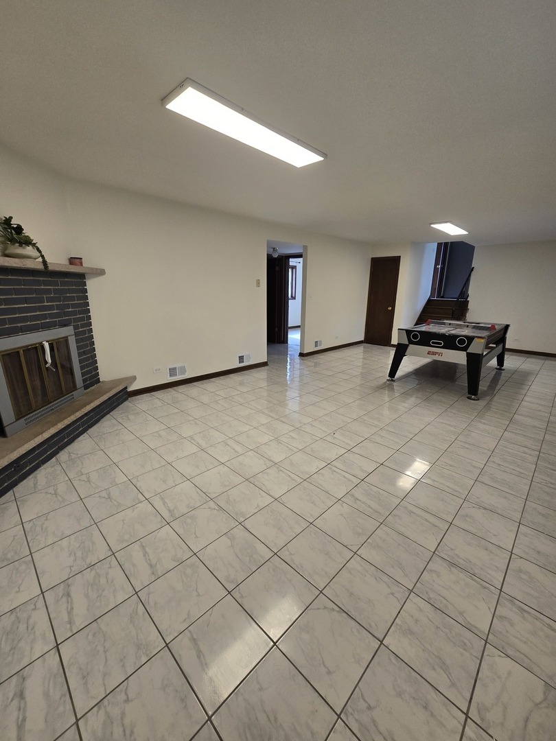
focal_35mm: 13
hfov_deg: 89.9
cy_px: 370
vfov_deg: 106.2
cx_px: 278
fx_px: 278
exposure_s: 1/60
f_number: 2.2
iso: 80
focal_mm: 2.2
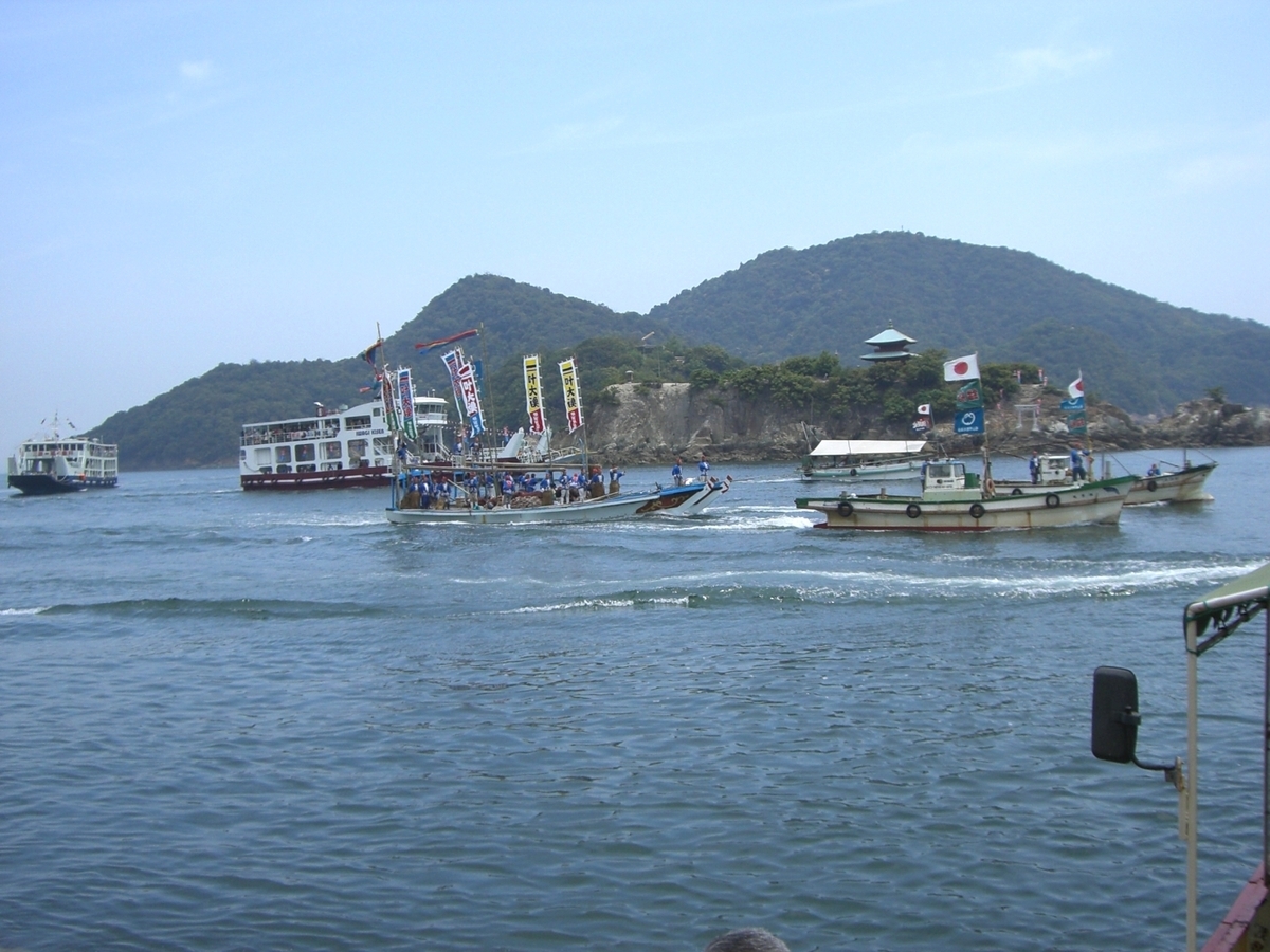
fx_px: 1394
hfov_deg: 49.0
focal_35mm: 38
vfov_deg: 37.7
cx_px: 635
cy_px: 476
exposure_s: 1/800
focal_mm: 6.2
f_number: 4.3
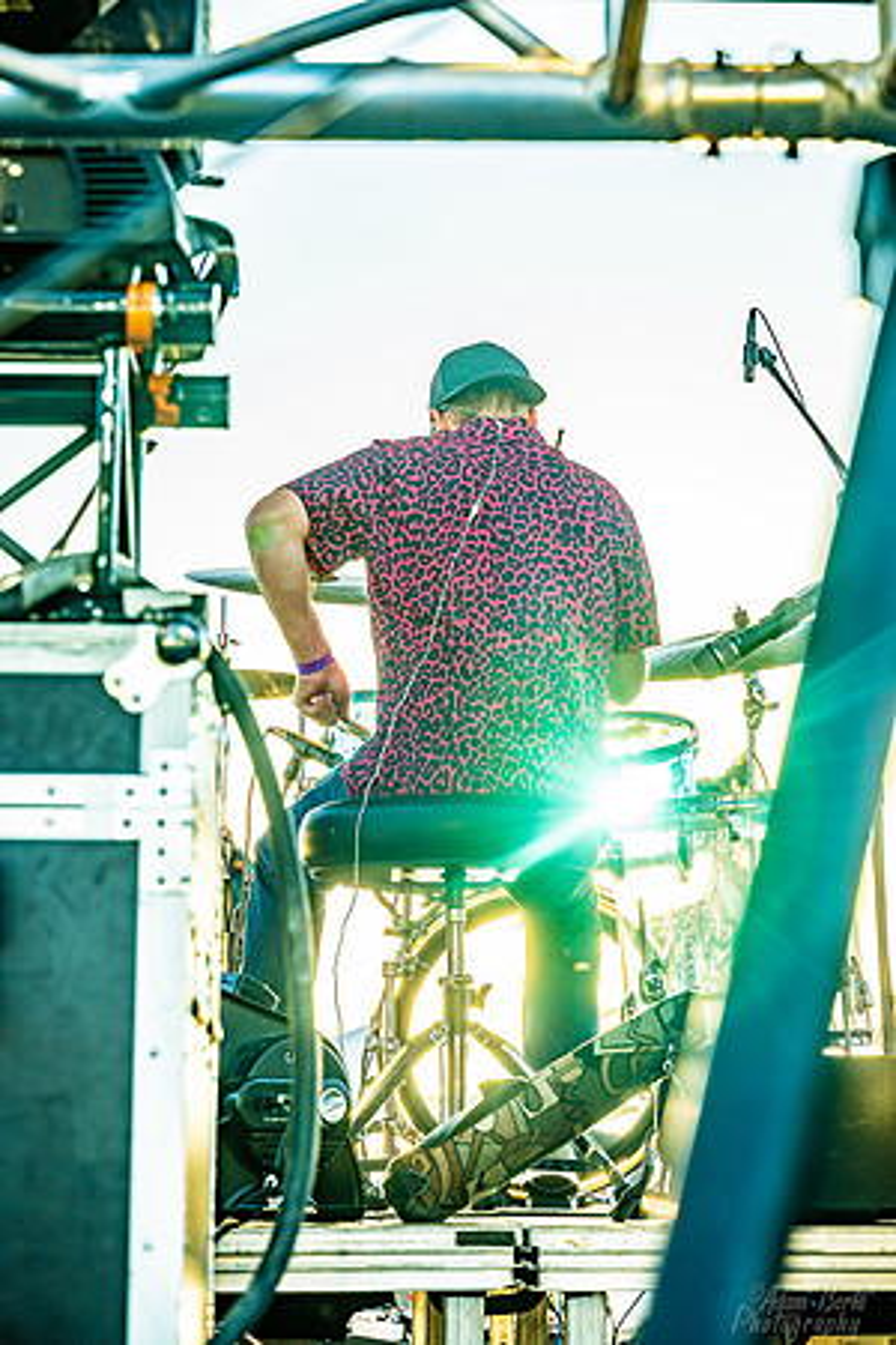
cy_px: 672
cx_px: 448
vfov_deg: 27.0
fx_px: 2800
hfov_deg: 18.2
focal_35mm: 75
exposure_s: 1/125
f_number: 6.3
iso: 100
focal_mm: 75
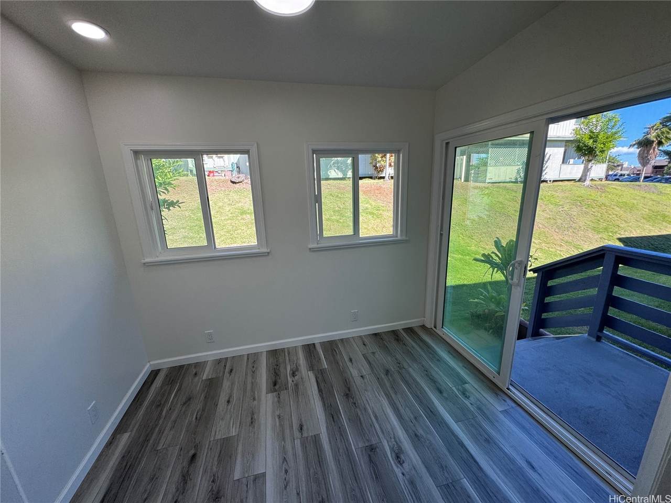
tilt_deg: -14.4
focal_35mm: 14
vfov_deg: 85.7
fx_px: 271
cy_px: 252
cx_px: 336
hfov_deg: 102.1
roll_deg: +1.6
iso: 40
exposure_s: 1/230
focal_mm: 2.22
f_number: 2.2
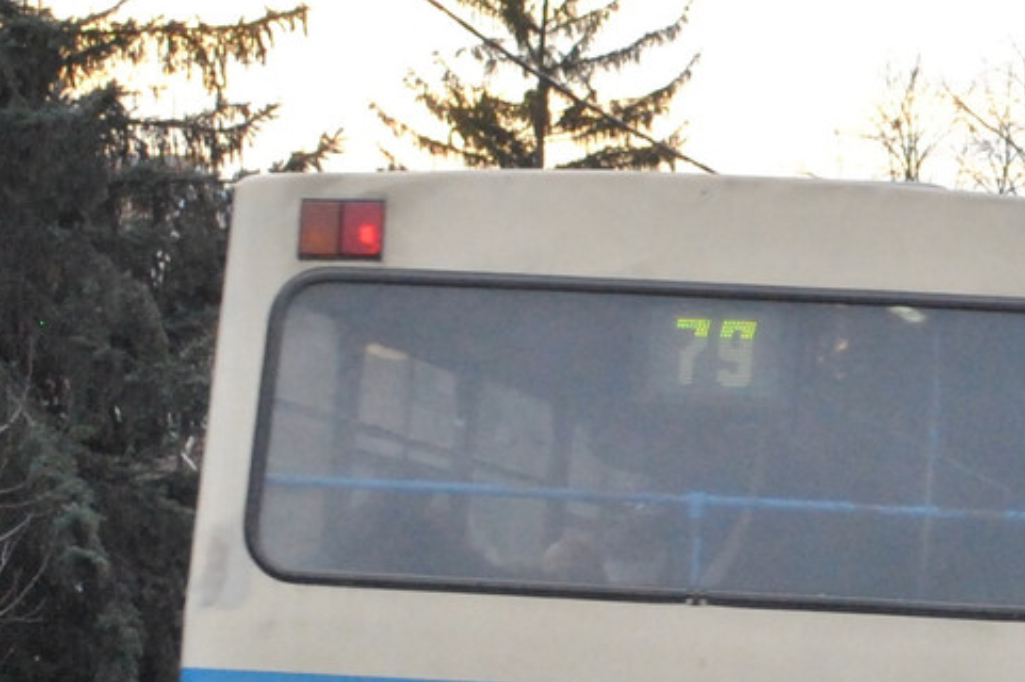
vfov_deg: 10.3
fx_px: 3734
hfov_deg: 15.5
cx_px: 842
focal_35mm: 131
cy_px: 712
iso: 800
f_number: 5
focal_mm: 35
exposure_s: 1/320
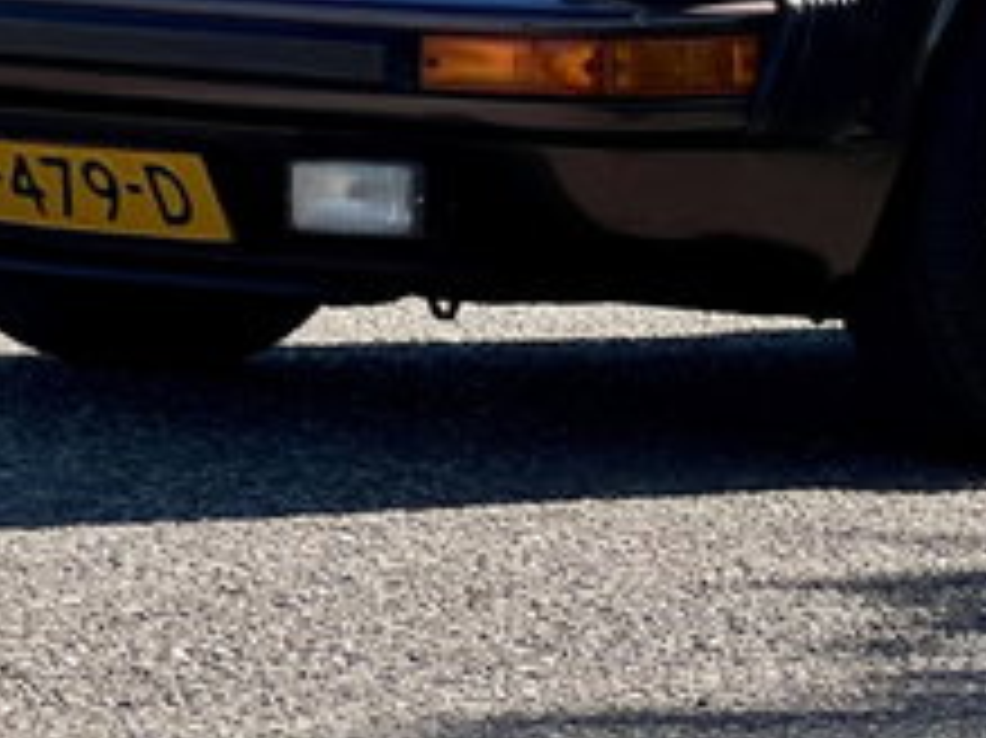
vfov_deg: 5.5
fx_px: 7686
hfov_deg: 7.3
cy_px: -338
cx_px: 1072
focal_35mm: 270
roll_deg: +0.0
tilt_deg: +2.2
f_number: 2.8
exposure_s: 1/1155
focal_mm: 9
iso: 32
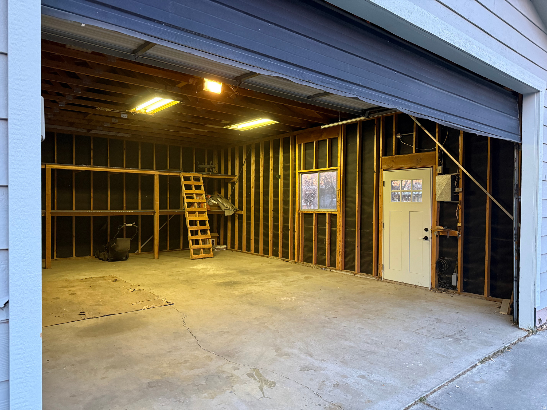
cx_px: 274
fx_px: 379
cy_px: 205
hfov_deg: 71.6
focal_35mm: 24
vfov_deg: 56.8
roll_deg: -0.1
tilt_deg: -0.9
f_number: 1.78
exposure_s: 1/40
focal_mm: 6.76
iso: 640
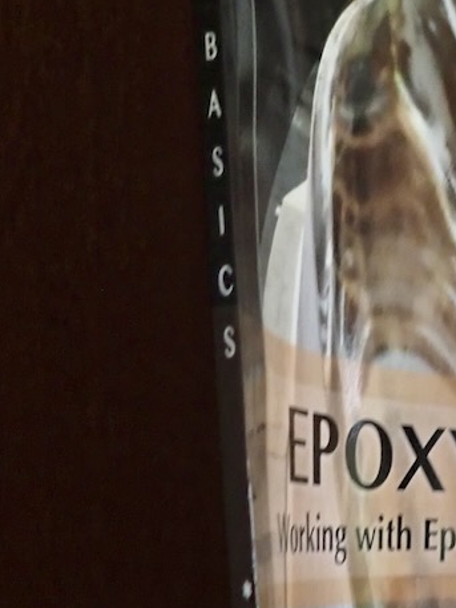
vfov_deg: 27.7
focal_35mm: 70
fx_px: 1229
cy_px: 371
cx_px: 491
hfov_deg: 20.2
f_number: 2
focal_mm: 4.5
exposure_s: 1/30
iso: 500
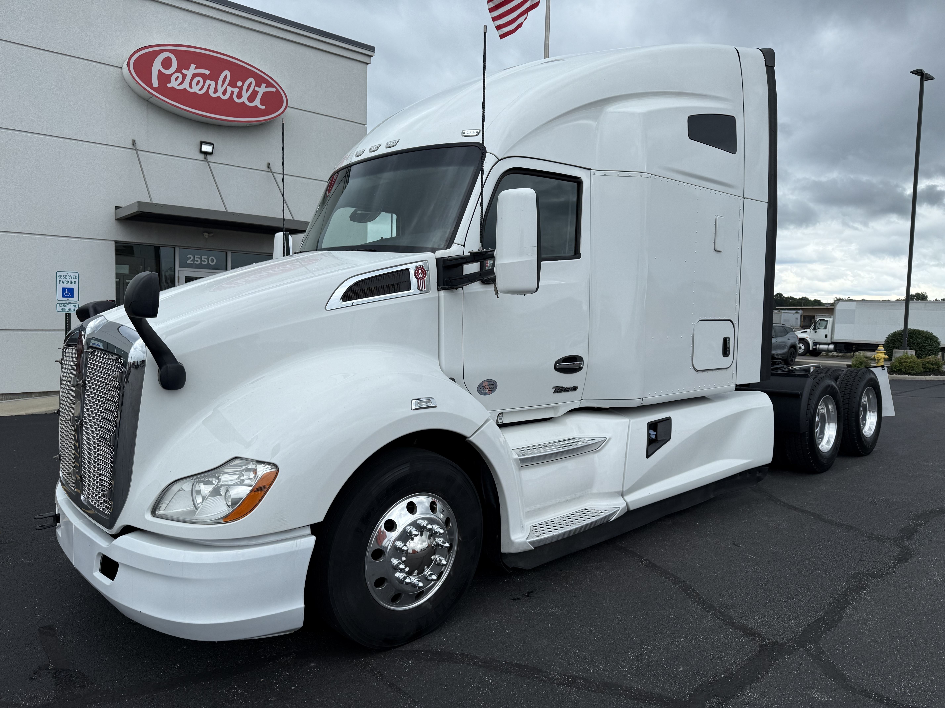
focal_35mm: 24
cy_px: 354
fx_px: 655
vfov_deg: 56.8
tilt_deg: -2.7
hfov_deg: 71.6
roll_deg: -0.7
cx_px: 472
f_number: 1.78
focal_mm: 6.76
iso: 80
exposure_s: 1/1493
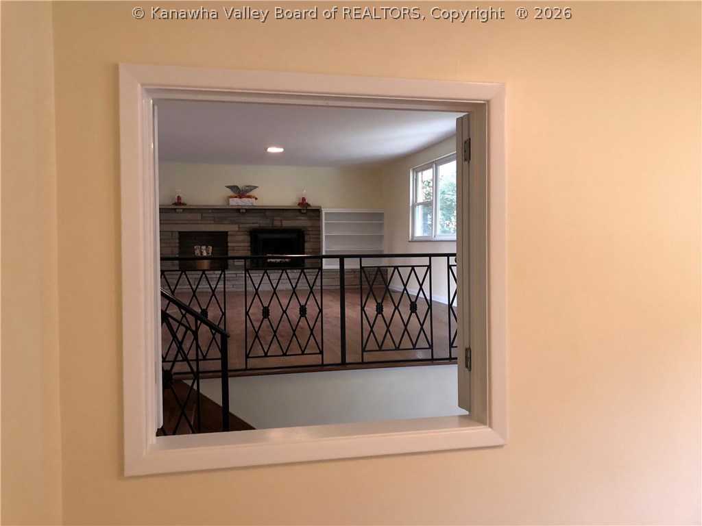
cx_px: 351
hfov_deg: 61.7
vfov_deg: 48.2
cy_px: 263
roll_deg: +0.2
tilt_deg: -1.7
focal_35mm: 29
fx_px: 588
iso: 80
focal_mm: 3.99
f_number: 1.8
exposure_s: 1/15
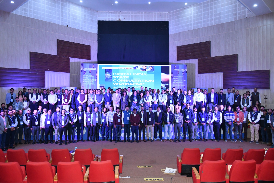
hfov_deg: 67.4
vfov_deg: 47.9
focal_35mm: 27
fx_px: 205
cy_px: 92
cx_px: 137
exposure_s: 1/125
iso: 2000
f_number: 5
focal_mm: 18
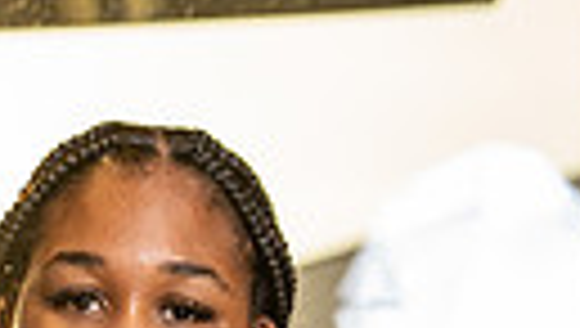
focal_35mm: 168
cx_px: 22
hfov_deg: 12.7
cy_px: 1002
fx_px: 2587
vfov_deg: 6.6
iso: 320
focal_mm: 46
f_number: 3.2
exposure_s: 1/250
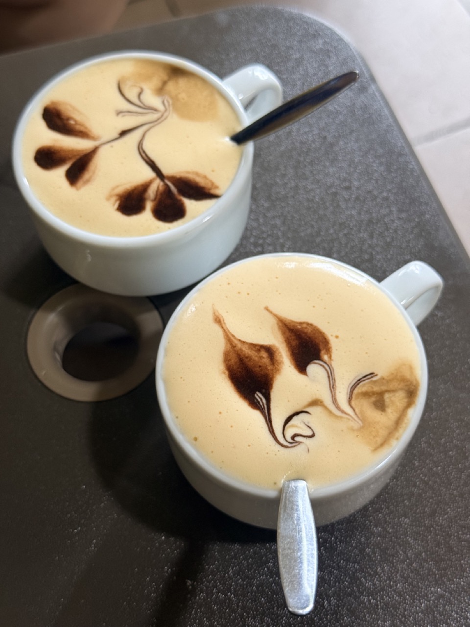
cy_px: 314
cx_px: 235
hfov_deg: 30.3
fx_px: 869
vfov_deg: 39.7
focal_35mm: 48
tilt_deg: -62.8
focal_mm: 6.76
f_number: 1.78
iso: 125
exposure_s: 1/50
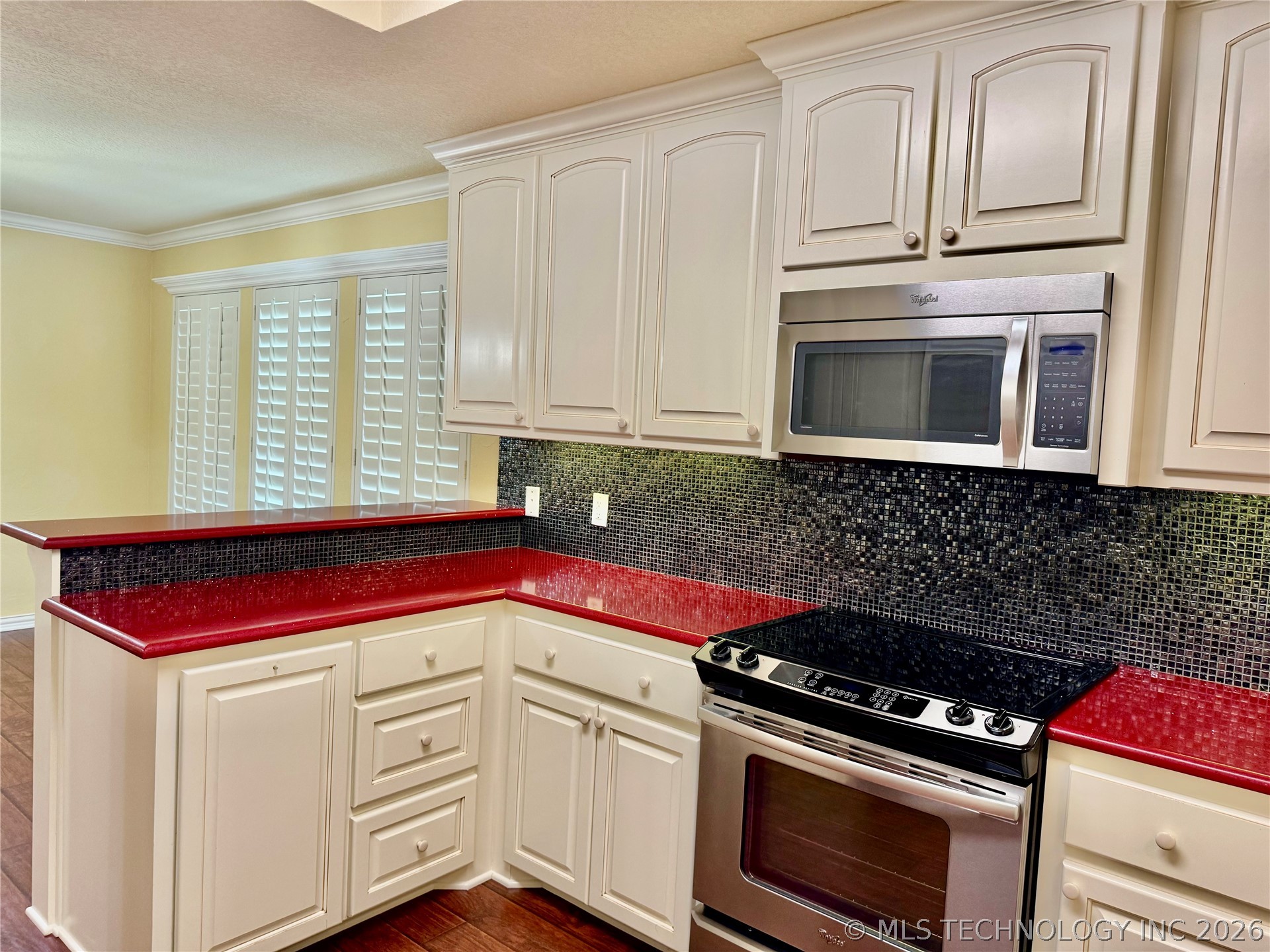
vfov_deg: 56.8
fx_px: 881
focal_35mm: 24
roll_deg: -3.1
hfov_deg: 71.6
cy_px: 476
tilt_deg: -4.5
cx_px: 635
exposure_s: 1/60
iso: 160
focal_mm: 6.76
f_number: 1.78
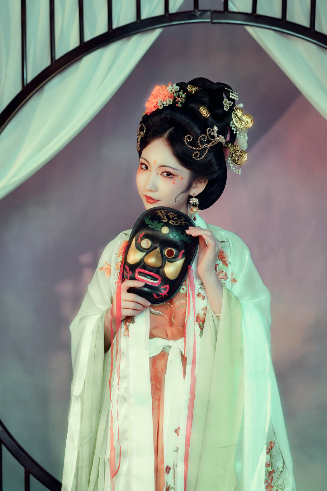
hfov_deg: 27.0
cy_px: 246
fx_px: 681
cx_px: 164
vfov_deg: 39.6
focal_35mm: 50
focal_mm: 50
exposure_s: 1/100
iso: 125
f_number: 2.5
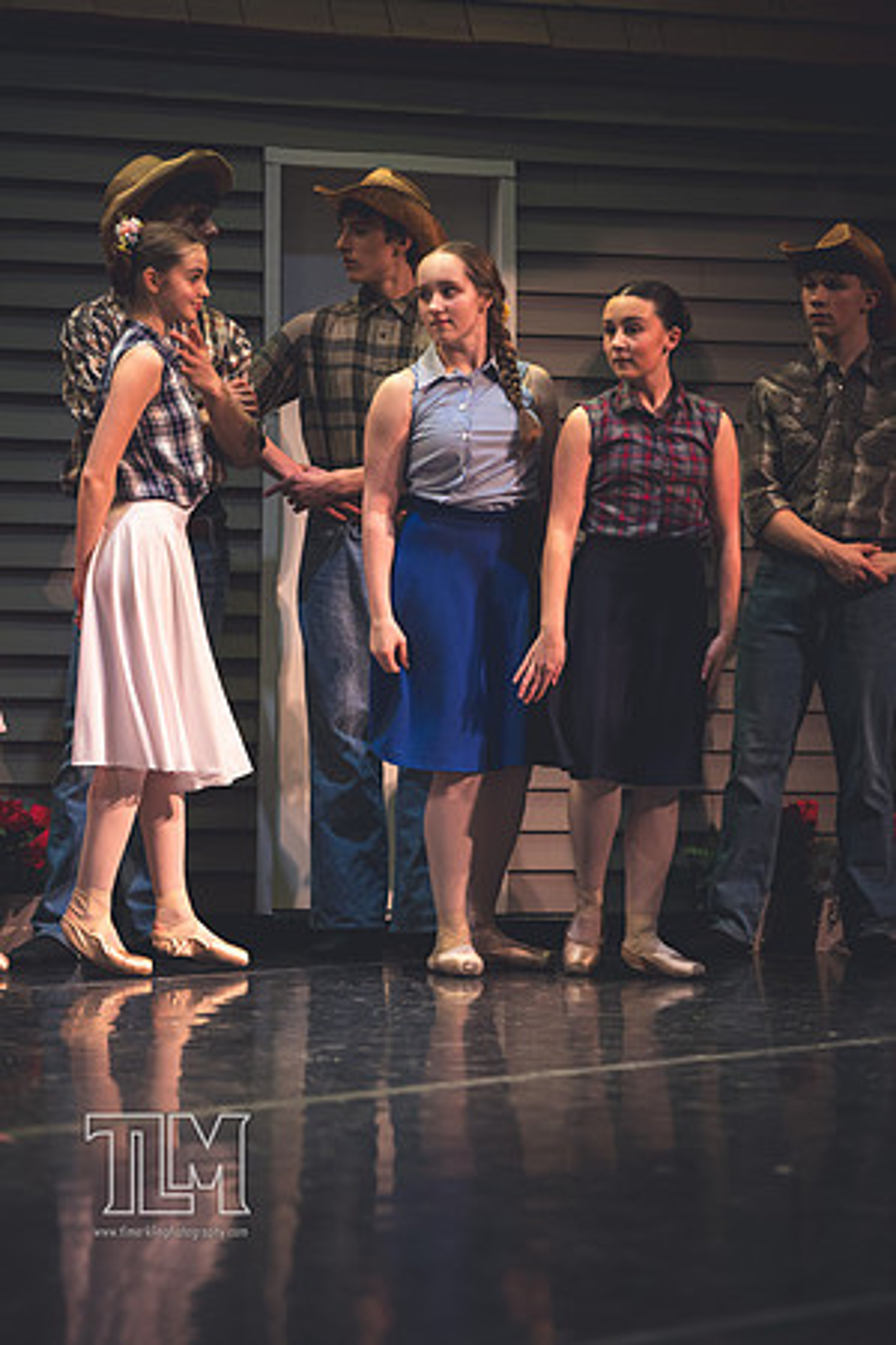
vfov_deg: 14.2
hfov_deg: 9.5
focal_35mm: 145
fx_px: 5413
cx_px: 448
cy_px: 672
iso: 1600
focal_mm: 145
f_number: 2.8
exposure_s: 1/250
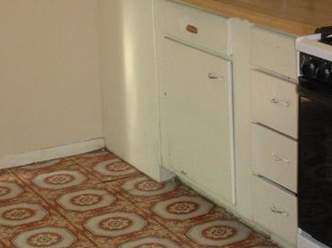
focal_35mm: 103
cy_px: -3
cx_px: 227
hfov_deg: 19.0
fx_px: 987
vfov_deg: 14.1
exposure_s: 1/30.1
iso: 195
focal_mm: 6.3
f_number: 3.5
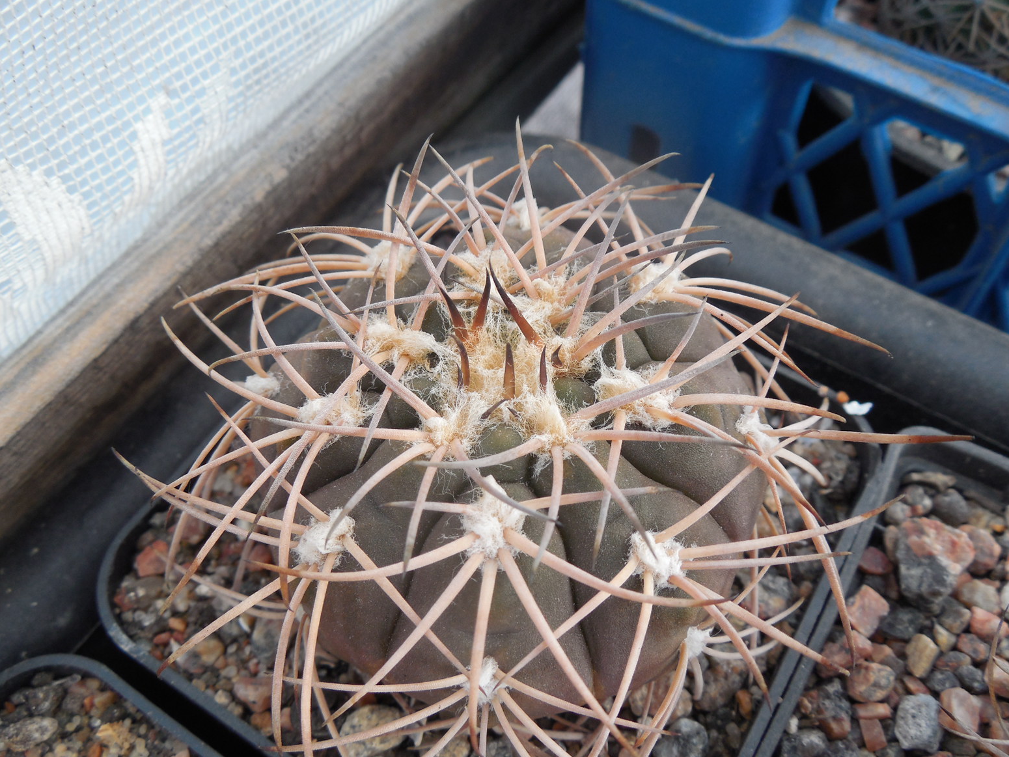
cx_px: 499
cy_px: 383
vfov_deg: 44.2
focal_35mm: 32
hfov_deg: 56.8
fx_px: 933
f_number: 3.6
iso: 125
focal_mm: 5.6
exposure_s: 1/80
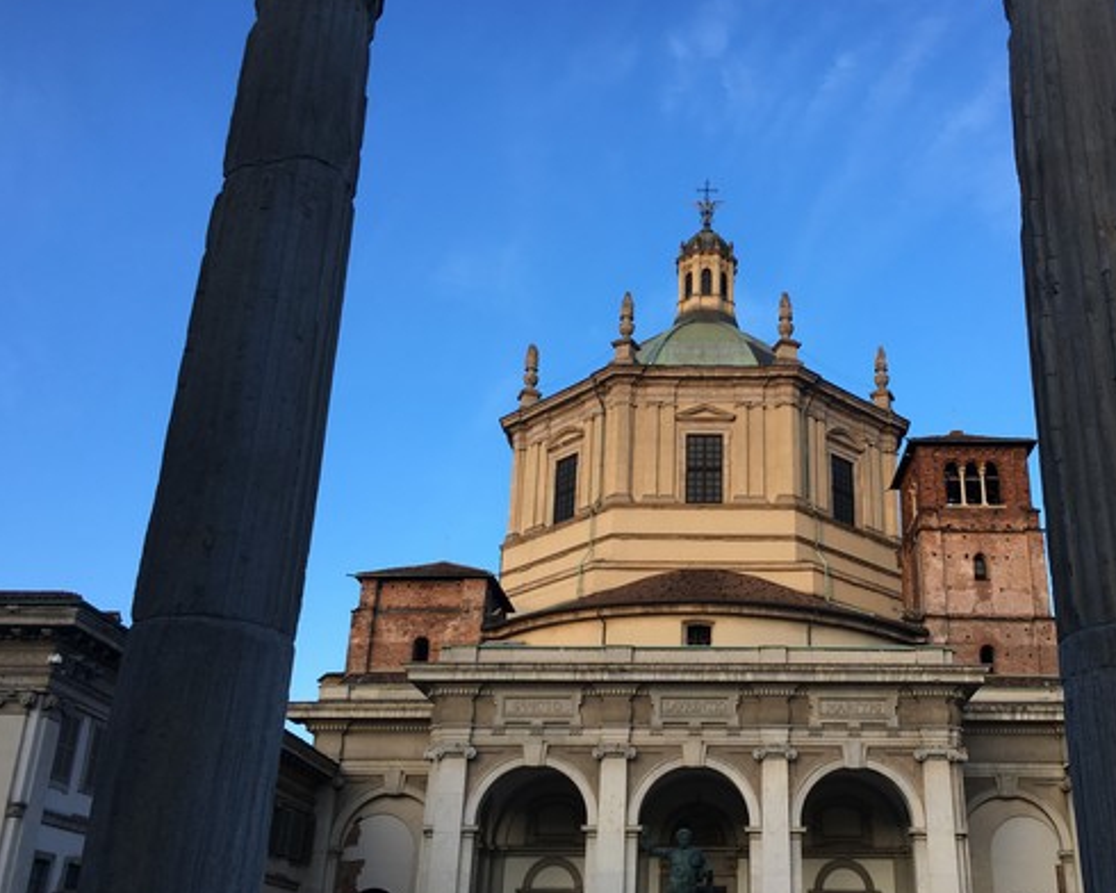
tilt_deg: +20.6
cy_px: 485
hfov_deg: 48.5
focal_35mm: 37
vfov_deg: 40.1
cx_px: 715
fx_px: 1222
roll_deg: -0.6
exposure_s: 1/100
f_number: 2.2
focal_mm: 4.15
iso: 25
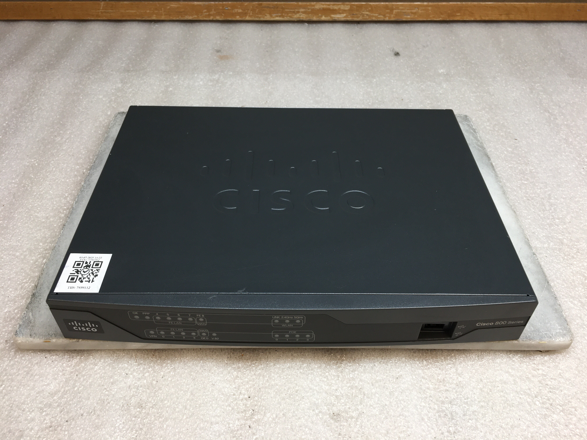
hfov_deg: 61.7
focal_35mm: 29
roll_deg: +1.2
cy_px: 220
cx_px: 294
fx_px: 492
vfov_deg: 48.2
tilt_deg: -43.6
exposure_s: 1/60
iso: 25
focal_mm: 4.15
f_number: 2.2
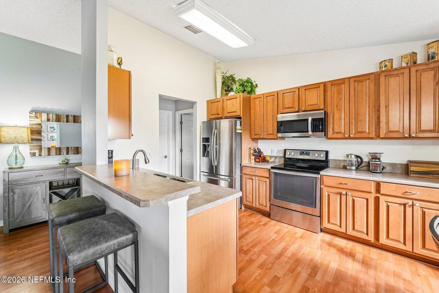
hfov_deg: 104.3
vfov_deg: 81.2
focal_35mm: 14
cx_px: 220
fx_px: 171
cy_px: 146
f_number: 11
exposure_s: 1/1.25
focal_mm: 14
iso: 100
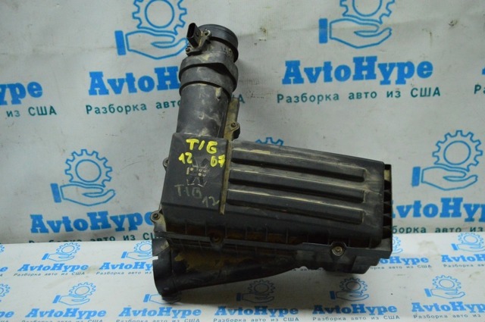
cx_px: 242
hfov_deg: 49.6
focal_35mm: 39
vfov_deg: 34.1
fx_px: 525
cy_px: 161
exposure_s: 1/800
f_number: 4
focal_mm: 26
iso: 6400
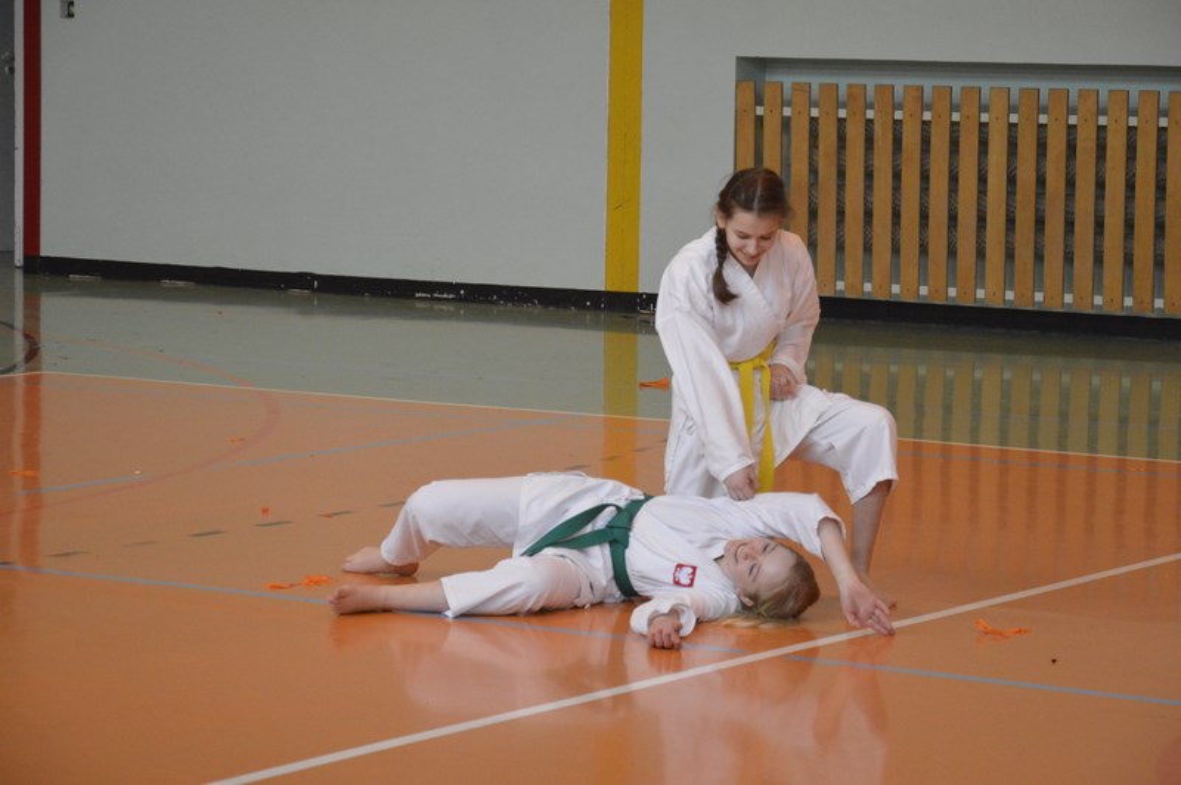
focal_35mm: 128
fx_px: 4179
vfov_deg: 10.7
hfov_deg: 16.1
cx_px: 590
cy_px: 392
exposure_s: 1/400
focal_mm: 85
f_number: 5.6
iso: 3200
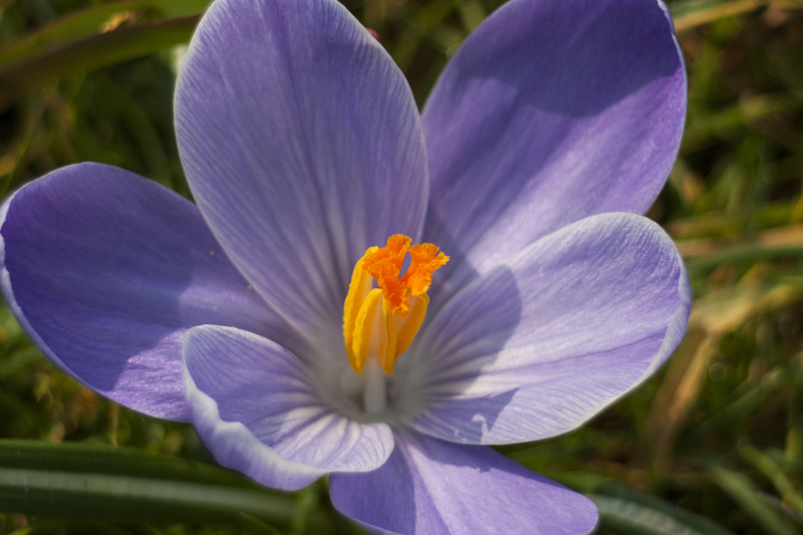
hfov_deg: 6.5
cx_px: 402
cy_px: 268
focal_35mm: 315
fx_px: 7024
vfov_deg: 4.4
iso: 320
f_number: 5.6
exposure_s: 1/320
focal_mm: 210
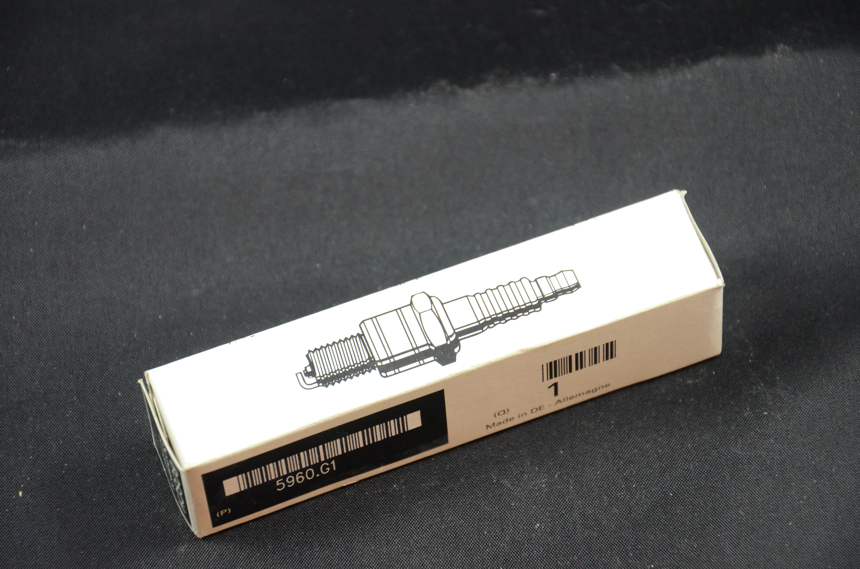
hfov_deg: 13.1
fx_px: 3755
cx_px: 430
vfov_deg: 8.7
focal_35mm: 158
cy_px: 284
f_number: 8
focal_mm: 105
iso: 2500
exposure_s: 1/60
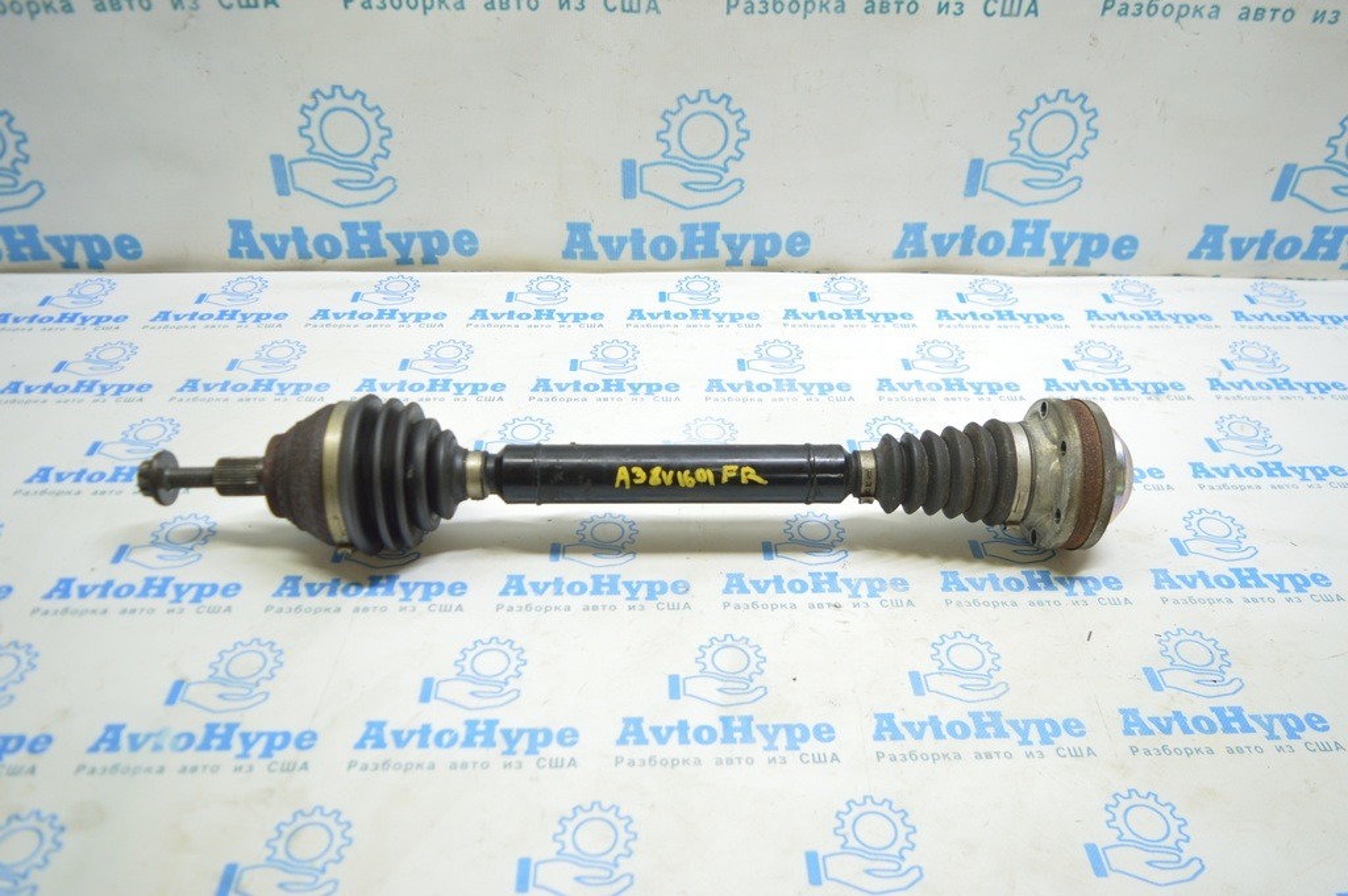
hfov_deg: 67.4
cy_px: 448
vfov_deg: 47.9
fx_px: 1010
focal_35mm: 27
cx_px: 674
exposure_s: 1/40
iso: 400
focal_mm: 18
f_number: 3.5
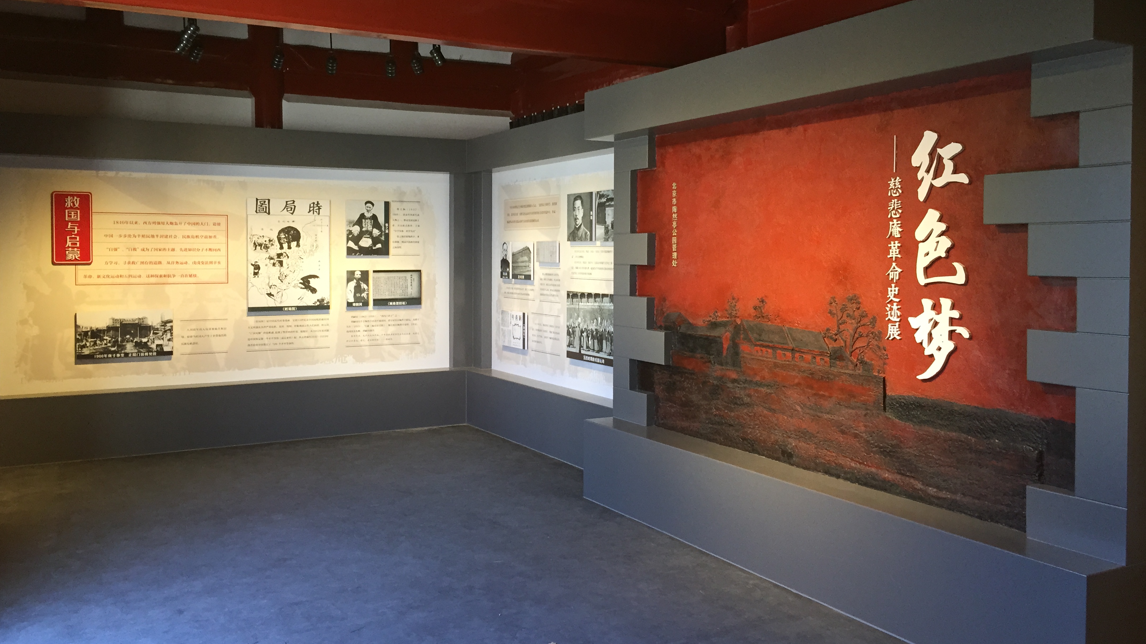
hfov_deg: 61.0
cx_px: 572
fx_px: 972
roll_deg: -0.6
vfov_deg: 36.6
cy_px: 278
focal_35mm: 32
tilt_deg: -1.7
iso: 50
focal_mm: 4.15
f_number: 2.2
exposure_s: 1/30
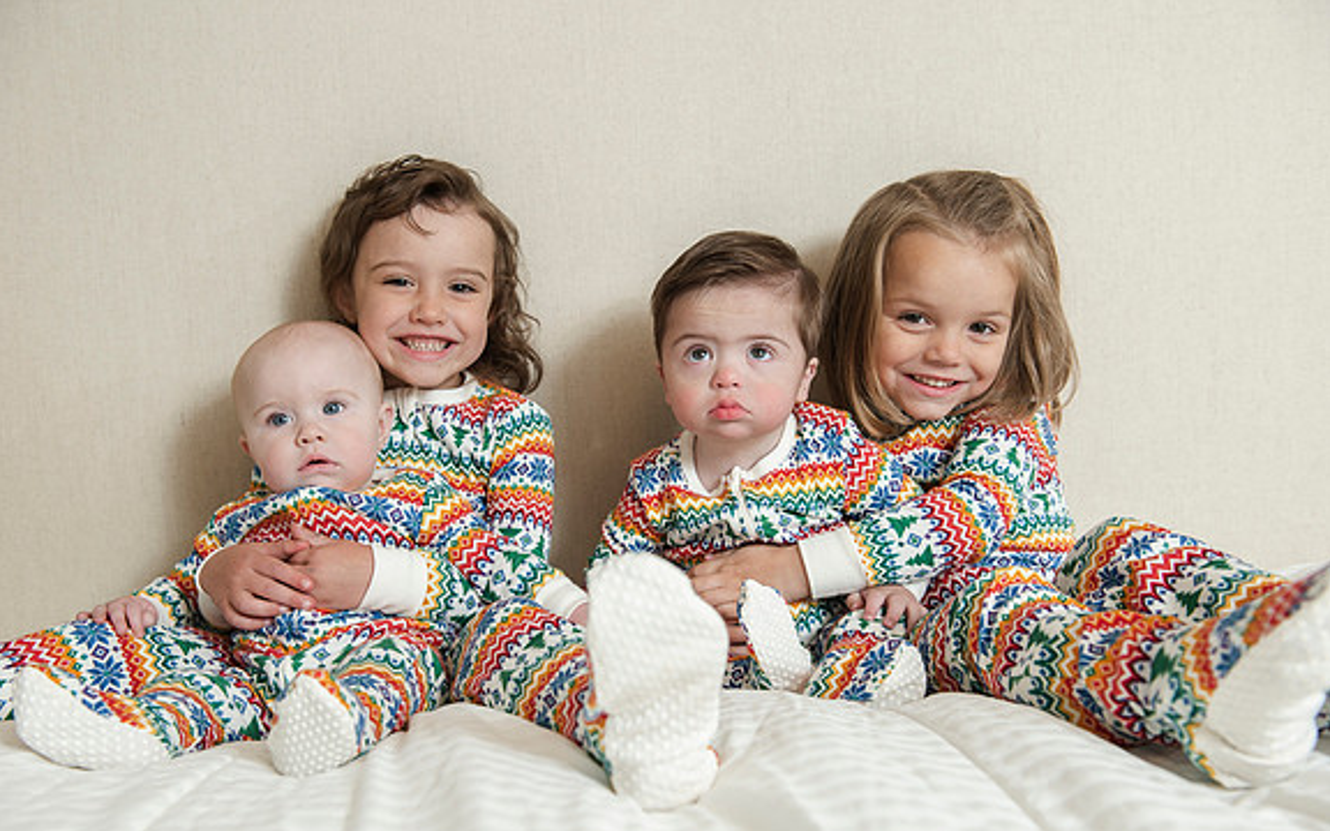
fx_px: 1414
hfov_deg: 50.4
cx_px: 665
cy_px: 442
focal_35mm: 39
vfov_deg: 32.8
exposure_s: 1/160
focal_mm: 38
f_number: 5
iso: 400
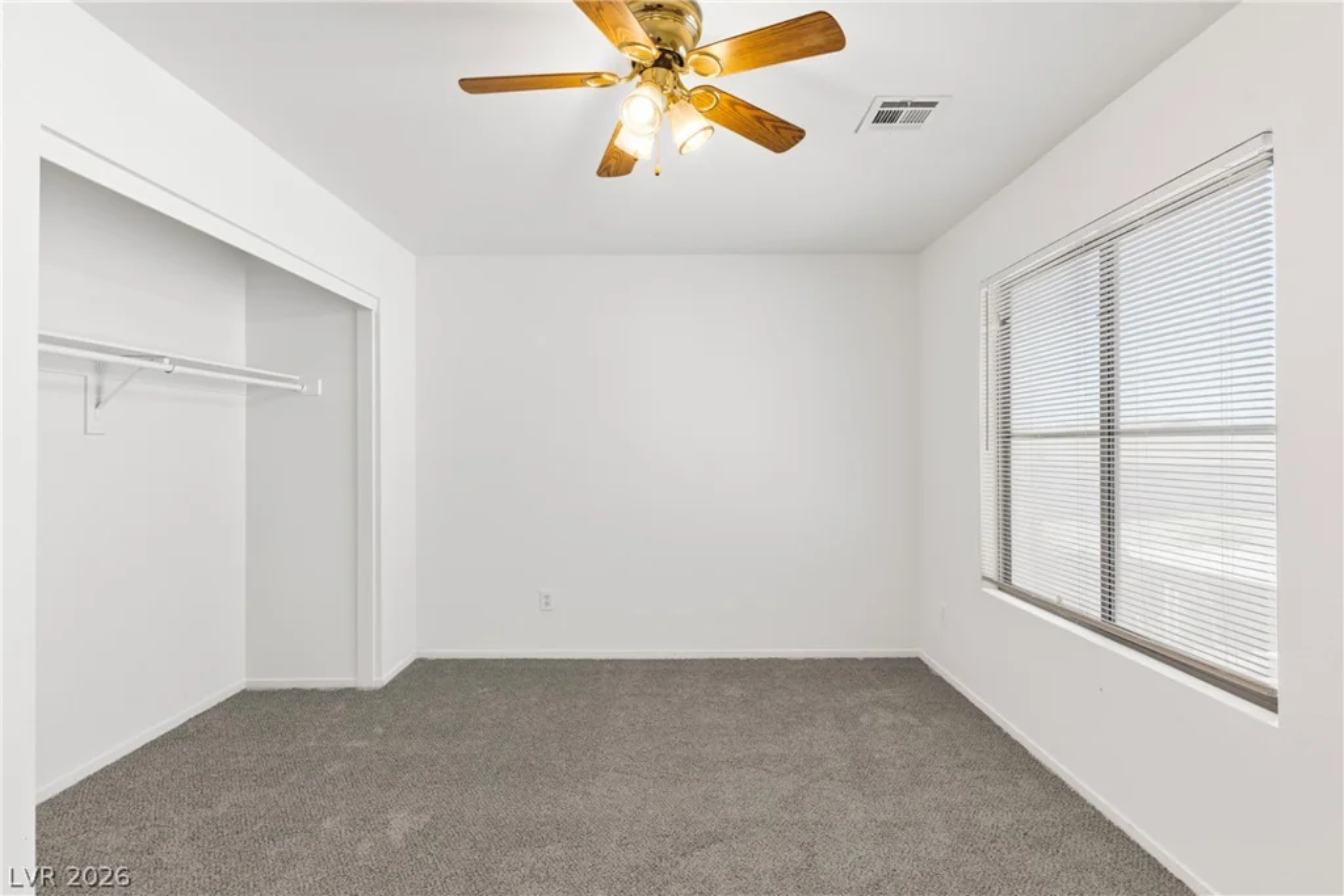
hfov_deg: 93.3
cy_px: 448
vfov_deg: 70.5
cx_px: 672
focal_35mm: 17
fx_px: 635
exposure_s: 1/4
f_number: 8
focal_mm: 17
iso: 400
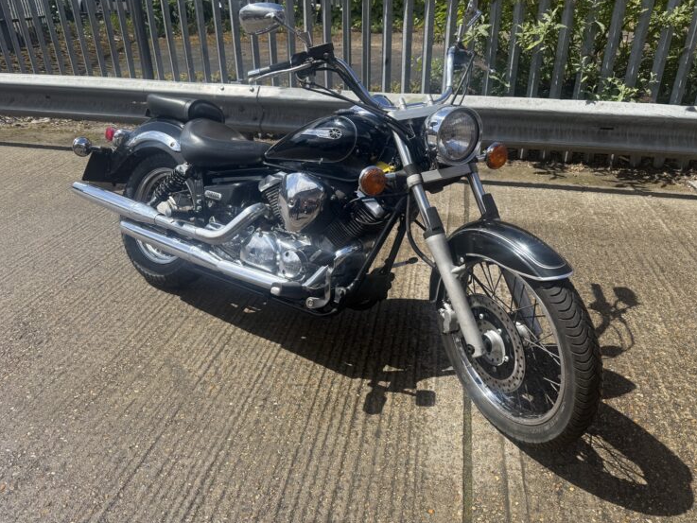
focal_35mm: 25
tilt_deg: -27.4
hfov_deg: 69.4
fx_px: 503
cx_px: 361
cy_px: 253
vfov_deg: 54.9
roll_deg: +0.1
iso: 80
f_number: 1.78
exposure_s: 1/3425
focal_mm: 6.76
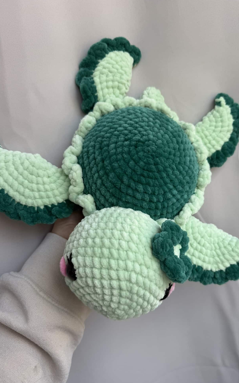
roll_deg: +13.1
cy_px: 201
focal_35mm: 27
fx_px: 281
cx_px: 138
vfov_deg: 68.4
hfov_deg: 45.9
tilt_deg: -11.9
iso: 80
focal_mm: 6.76
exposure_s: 1/381
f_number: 1.78
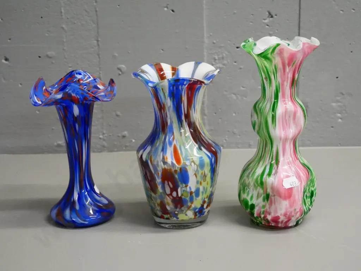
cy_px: 136
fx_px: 626
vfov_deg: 24.4
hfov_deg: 32.2
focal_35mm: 60
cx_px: 180
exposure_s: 1/125
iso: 3200
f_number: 4.9
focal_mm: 30
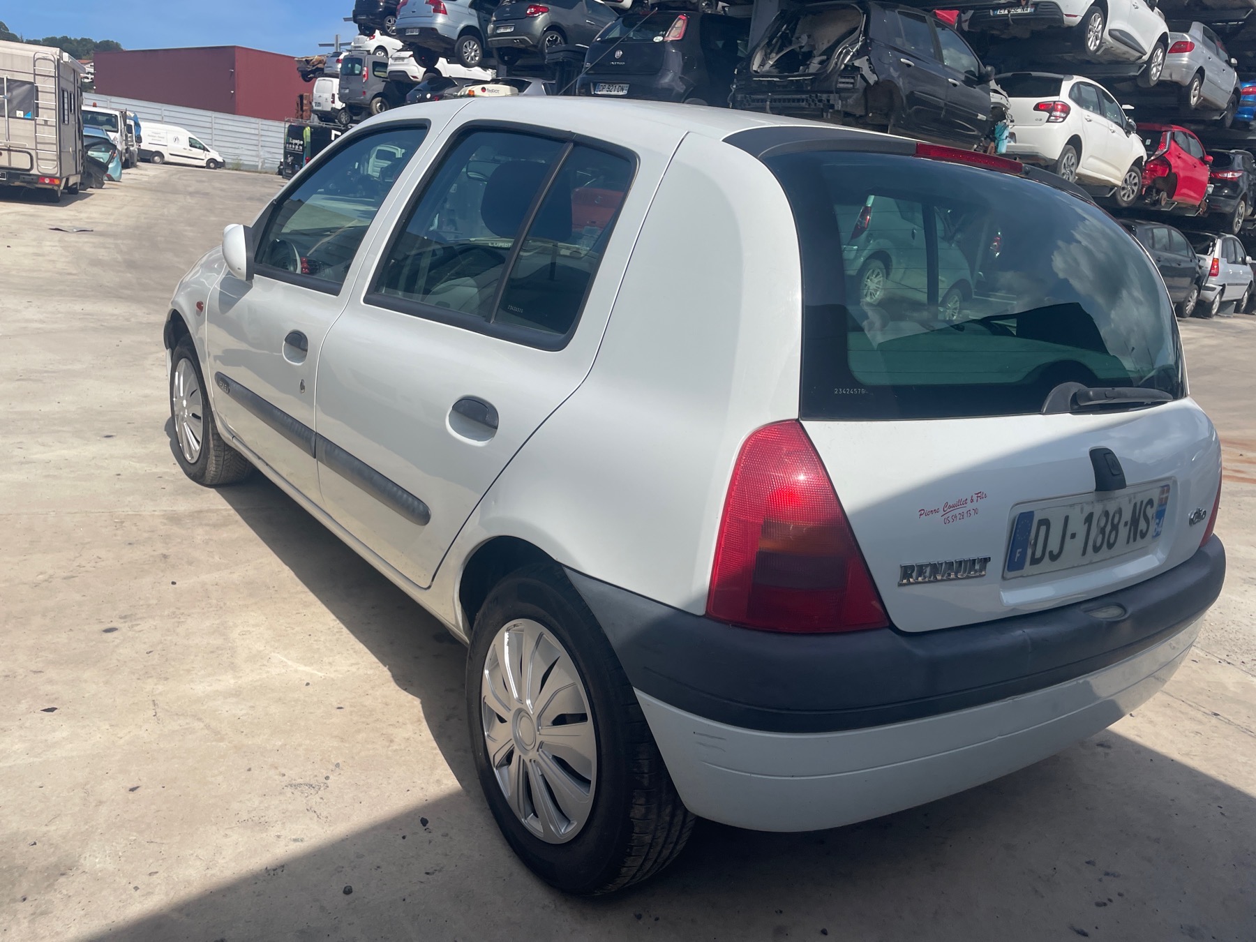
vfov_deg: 53.1
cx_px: 628
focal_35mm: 26
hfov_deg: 67.3
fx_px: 943
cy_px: 471
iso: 32
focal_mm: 4.2
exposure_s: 1/5051
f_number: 1.6
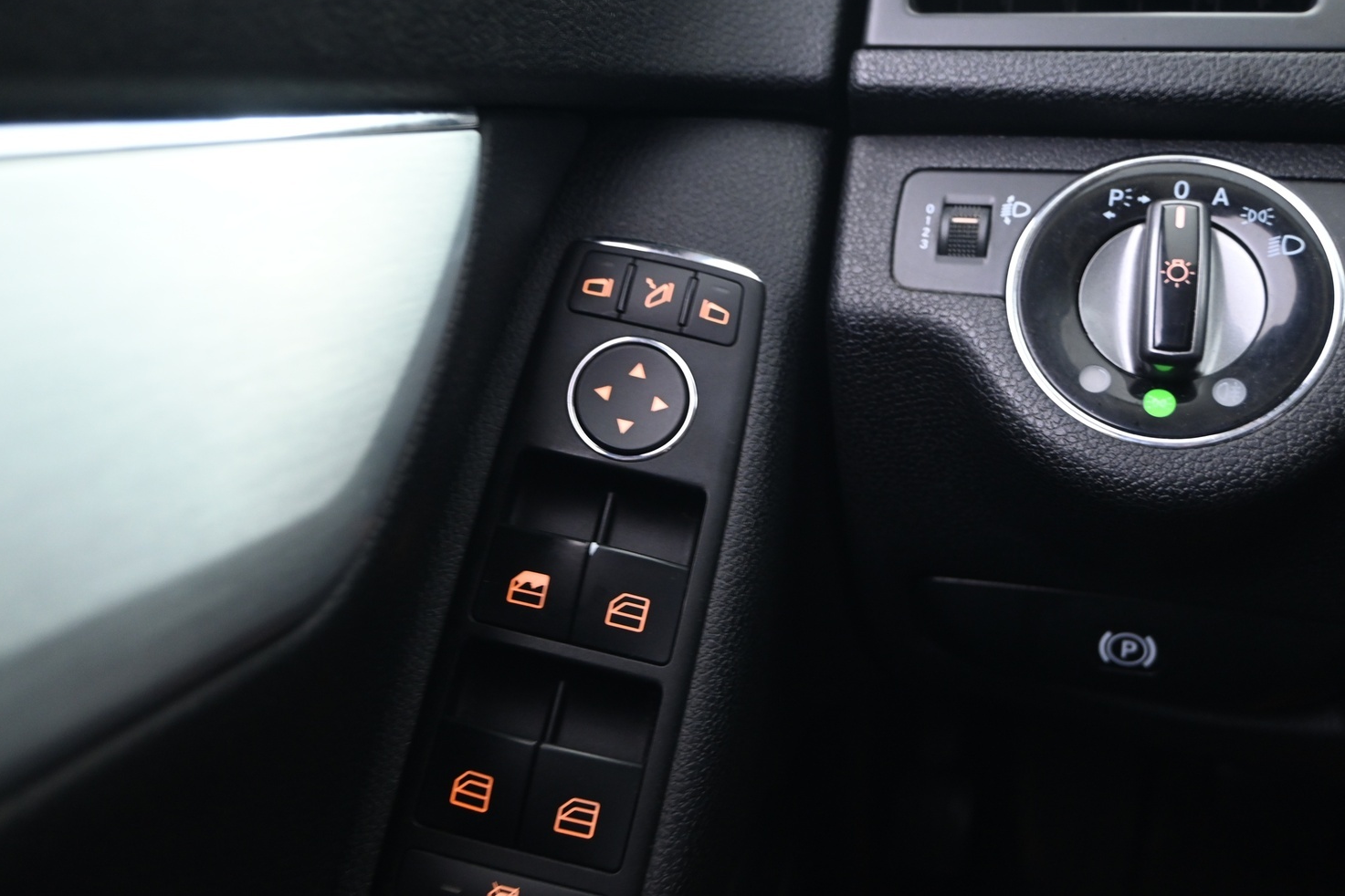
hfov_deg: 57.2
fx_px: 1233
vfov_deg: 39.9
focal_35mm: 33
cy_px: 412
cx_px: 699
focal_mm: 20
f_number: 3.8
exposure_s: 1/2
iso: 1000
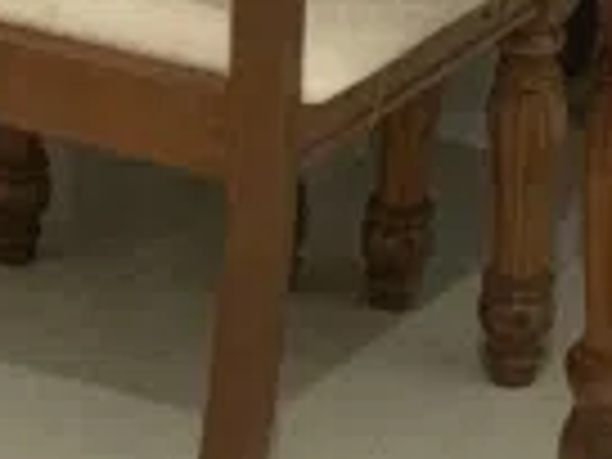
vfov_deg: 6.0
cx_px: 477
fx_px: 4314
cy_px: -338
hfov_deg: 8.1
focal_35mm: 244
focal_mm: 6
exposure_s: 1/50
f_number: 2.4
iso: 250
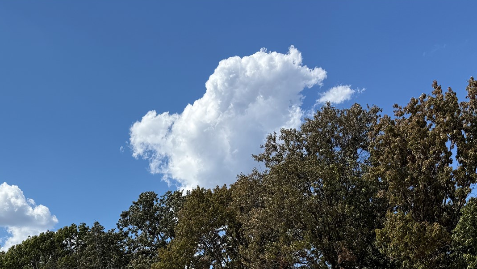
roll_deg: -1.0
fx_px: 595
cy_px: 318
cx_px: 153
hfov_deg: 43.0
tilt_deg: +6.2
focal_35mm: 47
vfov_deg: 23.4
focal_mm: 6.76
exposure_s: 1/5714
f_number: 1.78
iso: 80
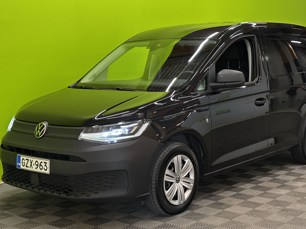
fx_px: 522
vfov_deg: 24.8
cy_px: 107
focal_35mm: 59
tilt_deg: -5.8
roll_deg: +0.9
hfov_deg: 32.7
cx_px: 162
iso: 64
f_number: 1.6
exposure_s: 1/50
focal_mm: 5.96
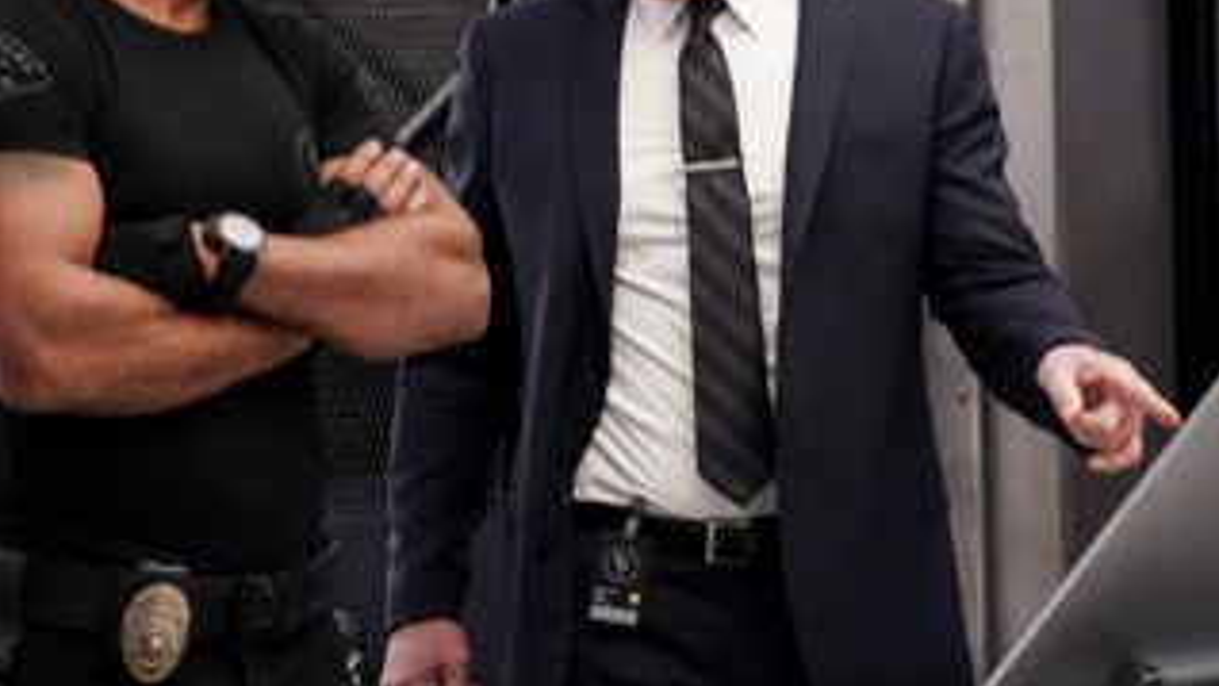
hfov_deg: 14.5
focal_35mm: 148
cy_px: 136
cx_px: 525
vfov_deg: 8.2
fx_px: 4785
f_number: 7.1
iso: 16000
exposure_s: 1/160
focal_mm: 90
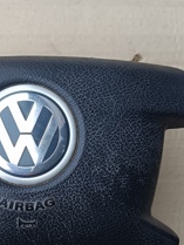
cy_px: 176
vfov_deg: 34.4
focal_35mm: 55
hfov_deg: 25.9
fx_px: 389
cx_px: 28
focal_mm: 5.59
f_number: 1.88
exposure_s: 1/133
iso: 51
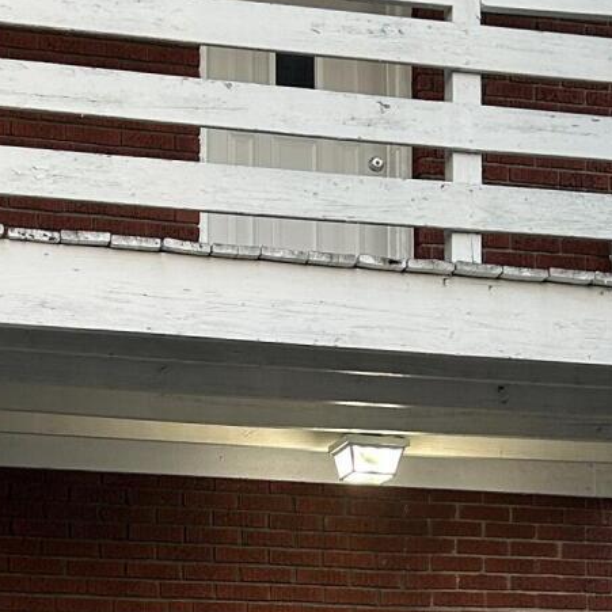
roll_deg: -2.0
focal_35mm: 102
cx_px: 267
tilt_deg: +6.1
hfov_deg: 17.1
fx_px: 2040
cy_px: 592
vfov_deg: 16.7
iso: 100
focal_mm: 5.7
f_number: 1.5
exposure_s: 1/121
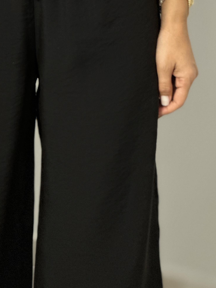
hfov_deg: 9.4
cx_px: 52
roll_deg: -0.1
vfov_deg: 12.5
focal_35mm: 158
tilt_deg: -14.2
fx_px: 1314
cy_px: 120
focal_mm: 9
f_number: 2.8
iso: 320
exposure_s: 1/25
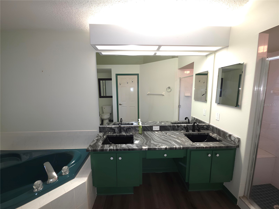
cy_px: 104
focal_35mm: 13
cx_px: 140
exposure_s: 1/10
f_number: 1.9
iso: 80
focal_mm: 2.2
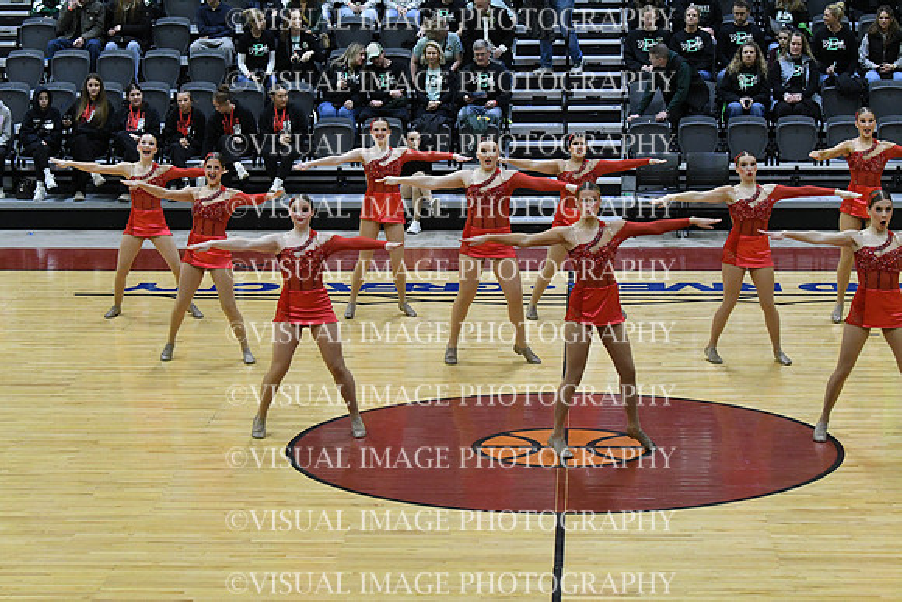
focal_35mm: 105
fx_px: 2631
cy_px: 301
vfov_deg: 13.0
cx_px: 451
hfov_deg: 19.5
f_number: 4
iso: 5000
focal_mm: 70
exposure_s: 1/500
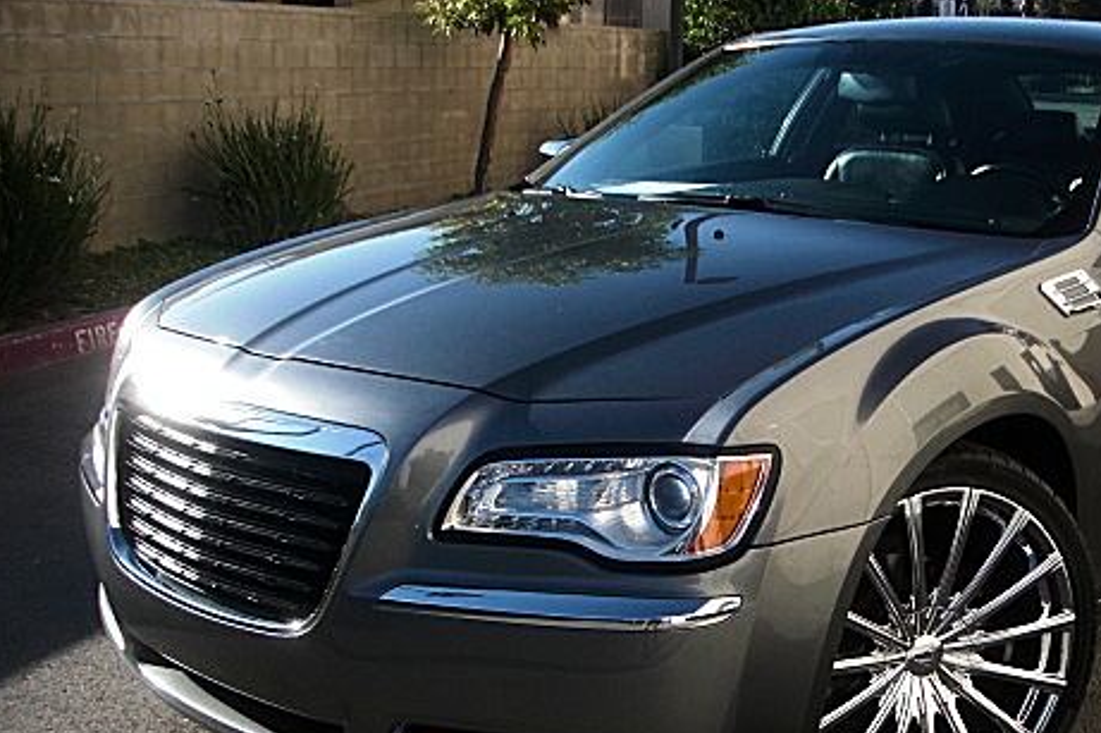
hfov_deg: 37.8
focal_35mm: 52
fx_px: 1590
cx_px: 736
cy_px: 525
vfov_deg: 25.7
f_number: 2.8
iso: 50
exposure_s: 1/400
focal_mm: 6.3
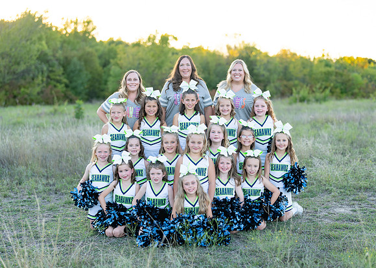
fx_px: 622
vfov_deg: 24.4
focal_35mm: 58
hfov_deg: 33.6
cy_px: 141
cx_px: 198
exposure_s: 1/400
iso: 100
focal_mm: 50
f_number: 1.6
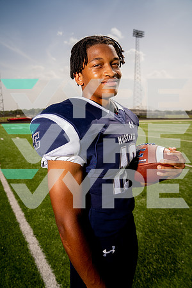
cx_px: 96
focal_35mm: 25
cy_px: 144
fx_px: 200
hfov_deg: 51.3
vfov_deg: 71.5
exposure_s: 1/800
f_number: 4.5
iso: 100
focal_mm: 25
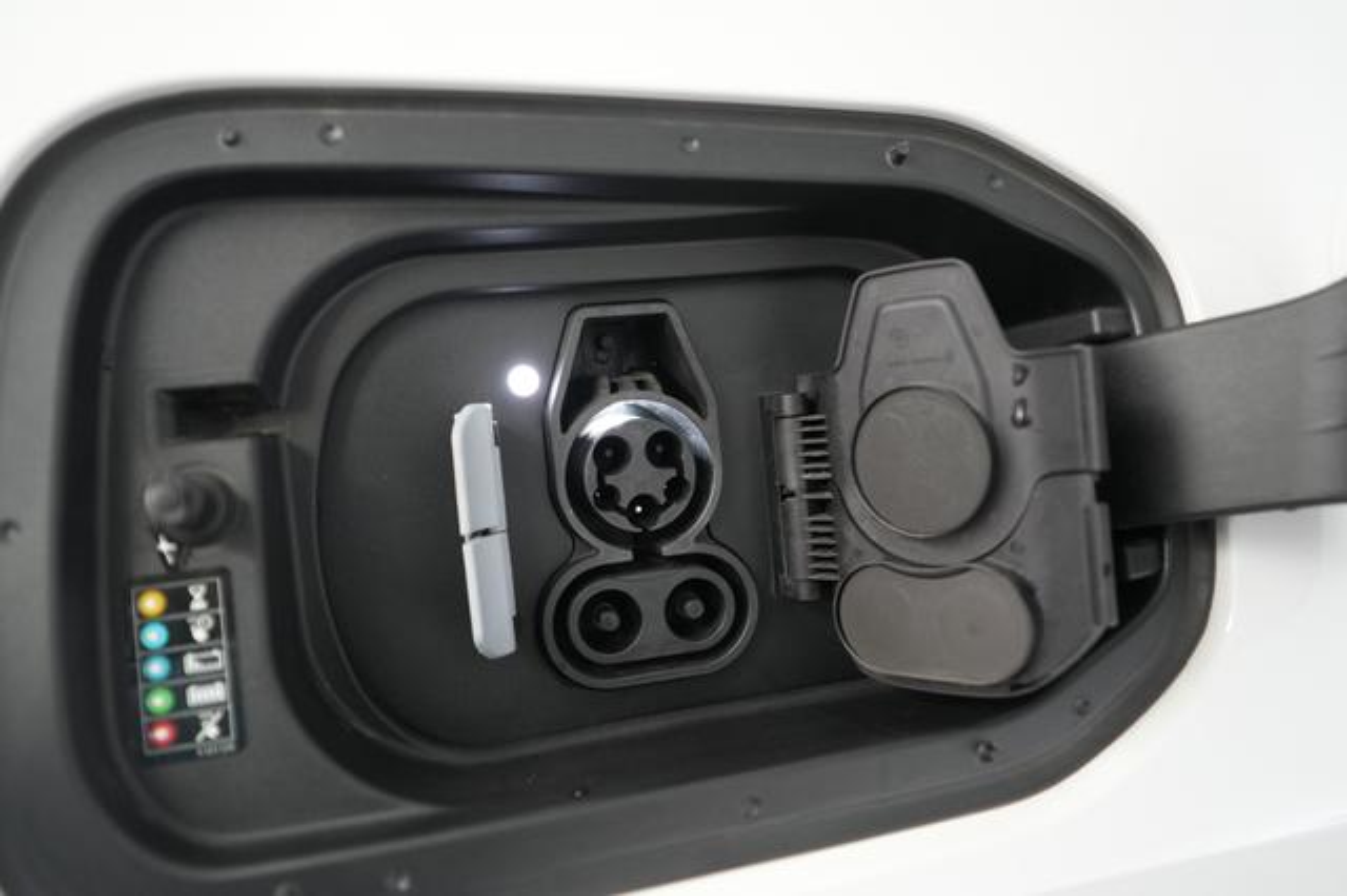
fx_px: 1047
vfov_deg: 46.4
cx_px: 674
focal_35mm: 28
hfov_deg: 65.5
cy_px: 448
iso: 2000
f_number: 2.8
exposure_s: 1/60
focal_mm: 28
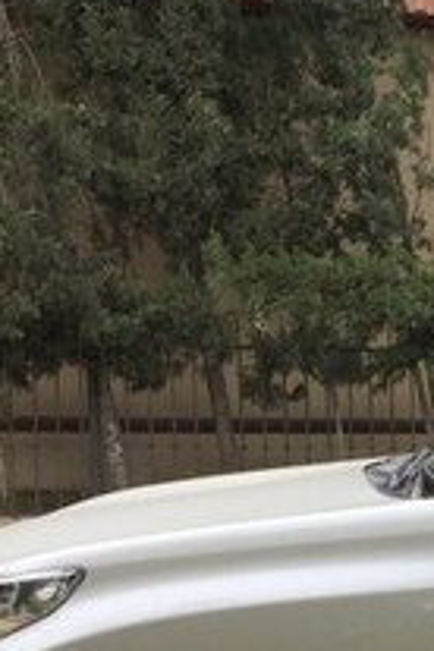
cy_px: 533
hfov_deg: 12.5
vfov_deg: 21.0
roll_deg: -2.0
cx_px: 884
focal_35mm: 96
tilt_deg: -8.8
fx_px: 1736
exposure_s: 1/350
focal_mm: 4.15
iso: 32
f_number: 2.2
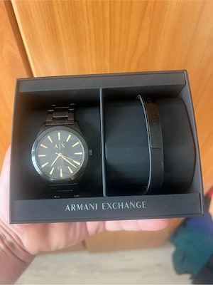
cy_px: 142
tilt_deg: -52.9
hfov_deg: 53.1
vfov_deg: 67.3
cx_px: 106
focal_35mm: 26
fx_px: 213
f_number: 1.5
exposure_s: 1/73
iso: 125
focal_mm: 5.7
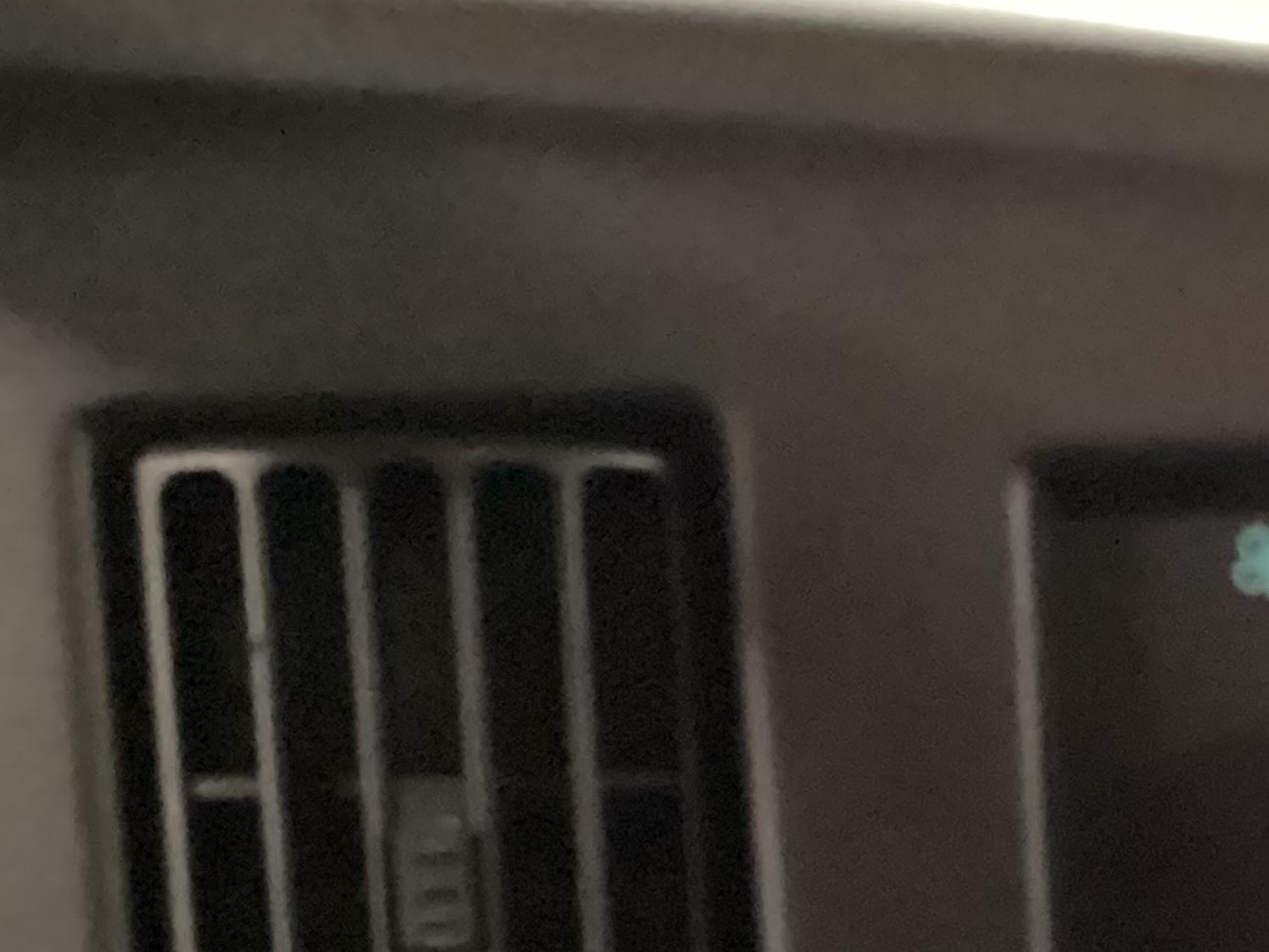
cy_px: 1517
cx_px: 1761
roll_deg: -1.9
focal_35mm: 104
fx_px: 3813
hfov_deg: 17.4
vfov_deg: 13.3
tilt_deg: -25.5
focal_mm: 3.3
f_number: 2.4
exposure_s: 1/17
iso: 800
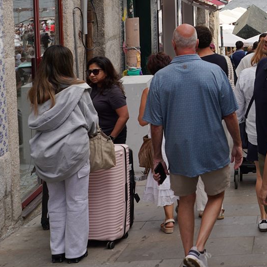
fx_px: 672
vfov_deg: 21.7
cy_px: 4
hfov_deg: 19.8
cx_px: 389
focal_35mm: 77
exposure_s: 1/100
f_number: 11
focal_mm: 24
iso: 100
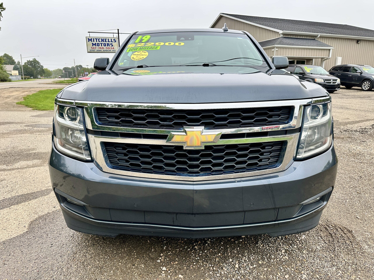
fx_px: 259
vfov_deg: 56.8
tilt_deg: -12.1
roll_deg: -0.8
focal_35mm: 24
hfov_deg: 71.6
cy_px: 140
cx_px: 187
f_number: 1.78
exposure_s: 1/685
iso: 80
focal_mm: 6.86
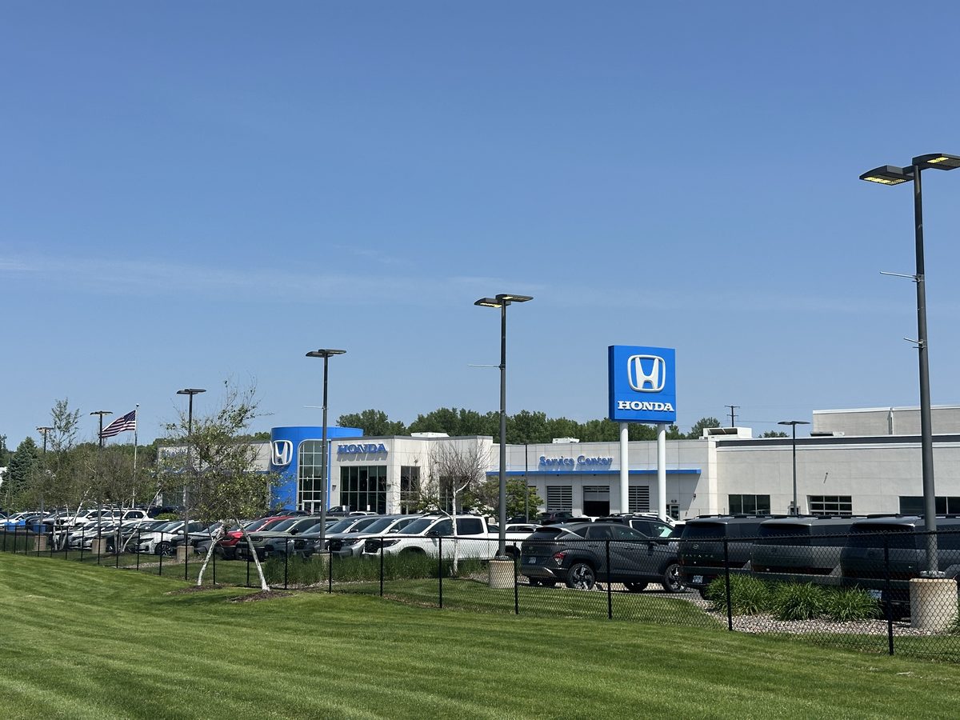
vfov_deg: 30.3
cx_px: 480
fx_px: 1331
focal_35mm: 48
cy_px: 360
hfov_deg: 39.7
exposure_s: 1/5556
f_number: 1.78
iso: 64
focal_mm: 6.86
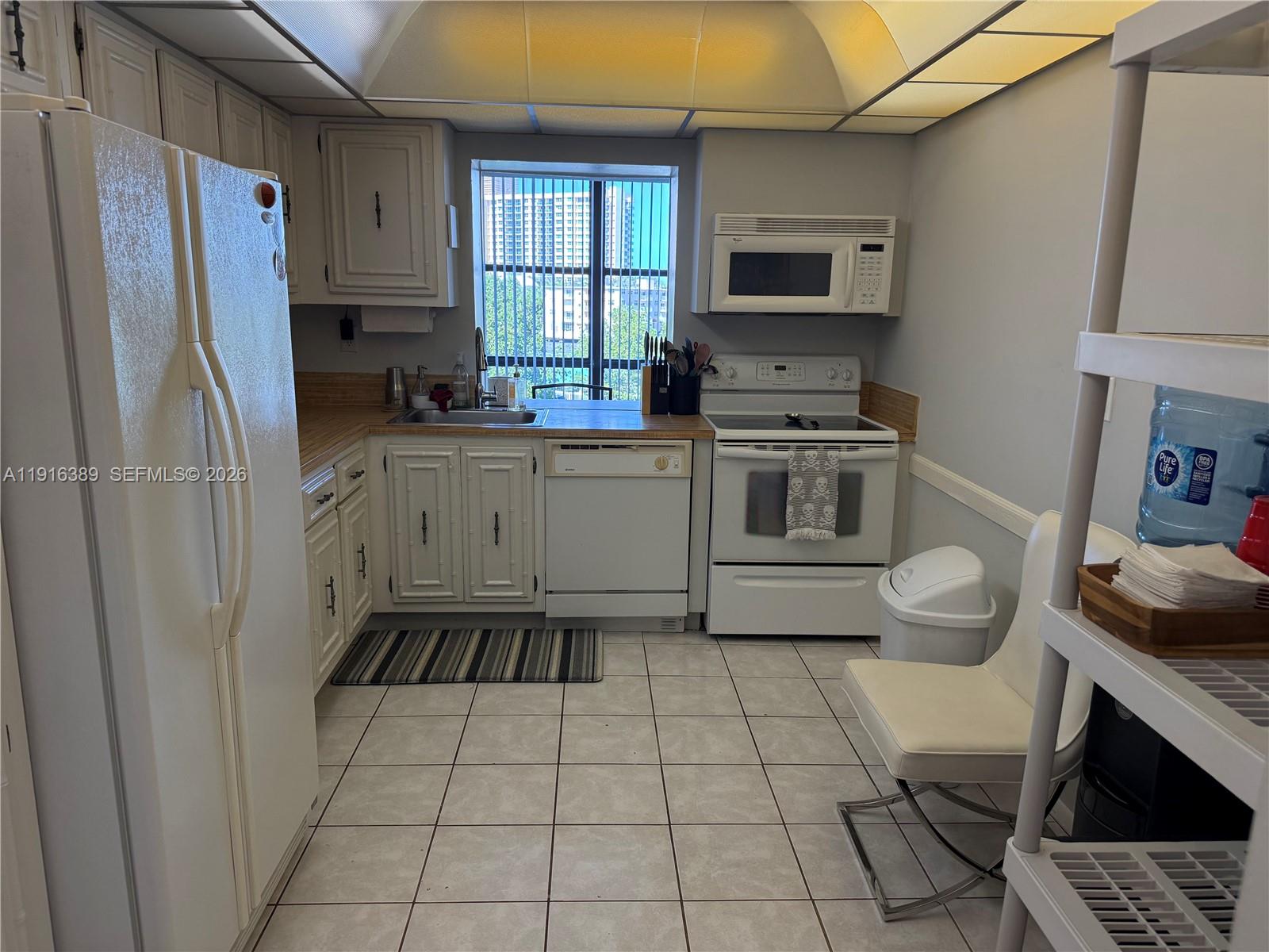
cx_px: 634
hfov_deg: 71.6
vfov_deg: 56.8
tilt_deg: -11.7
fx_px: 880
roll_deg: -1.4
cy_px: 476
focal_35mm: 24
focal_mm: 6.76
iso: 160
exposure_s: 1/234
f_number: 1.78
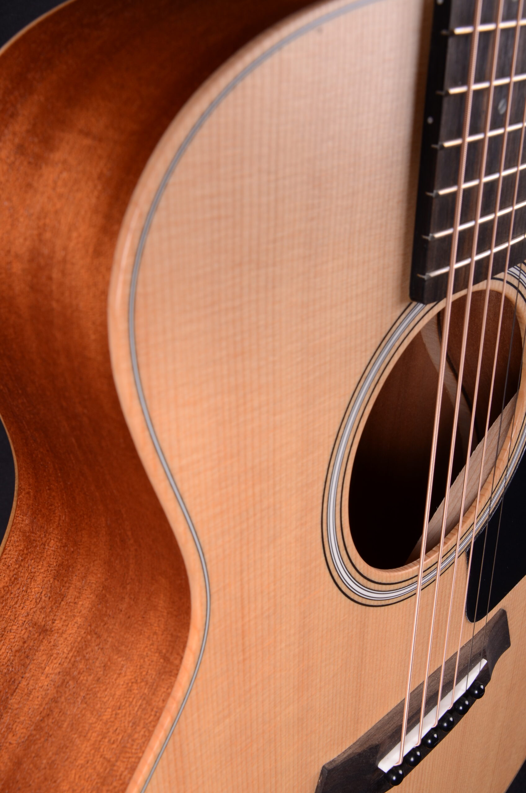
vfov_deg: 46.5
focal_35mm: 42
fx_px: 924
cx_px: 263
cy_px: 396
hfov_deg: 31.8
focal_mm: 28
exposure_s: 1/200
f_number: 13
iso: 200
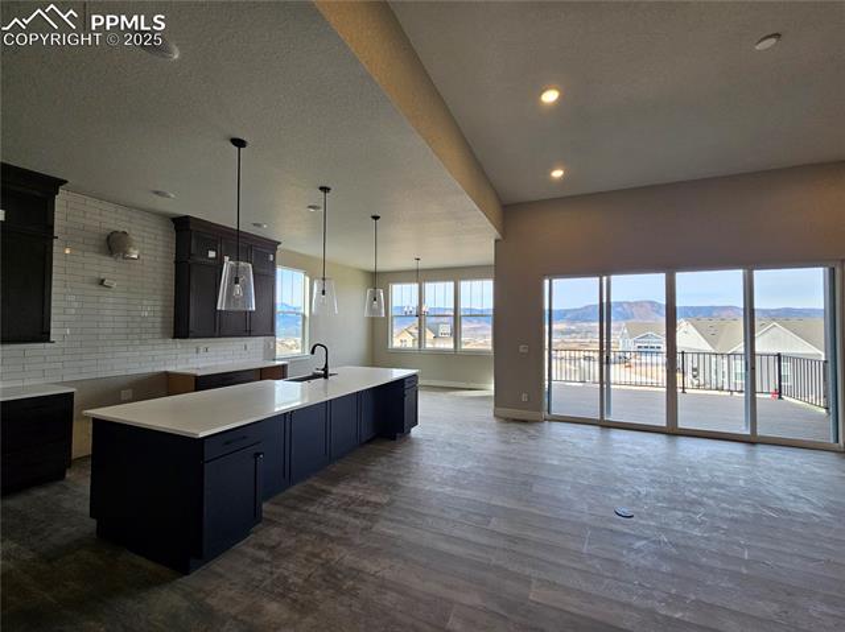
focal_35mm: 13
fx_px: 317
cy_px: 316
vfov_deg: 89.8
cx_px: 422
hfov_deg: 106.2
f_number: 2.2
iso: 125
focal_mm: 2.2
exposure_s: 1/207
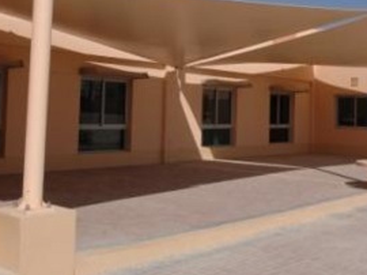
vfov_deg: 27.3
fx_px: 561
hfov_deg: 36.2
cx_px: 205
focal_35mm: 53
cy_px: 84
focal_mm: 22
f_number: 11
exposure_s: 1/250
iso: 100
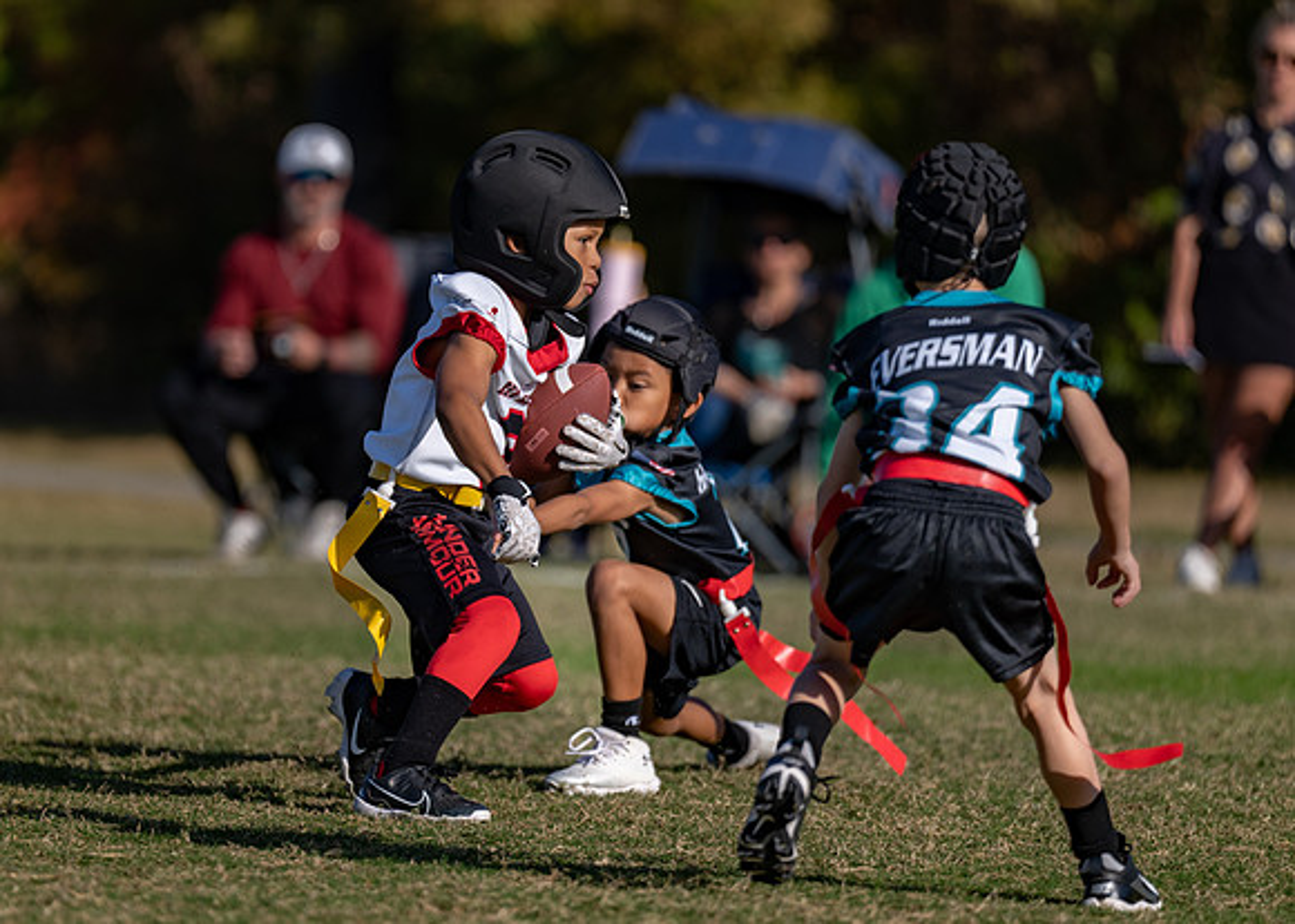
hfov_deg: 6.9
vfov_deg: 5.0
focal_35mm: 290
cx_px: 490
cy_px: 402
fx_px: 10661
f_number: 2.8
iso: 100
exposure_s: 1/3200
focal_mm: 200
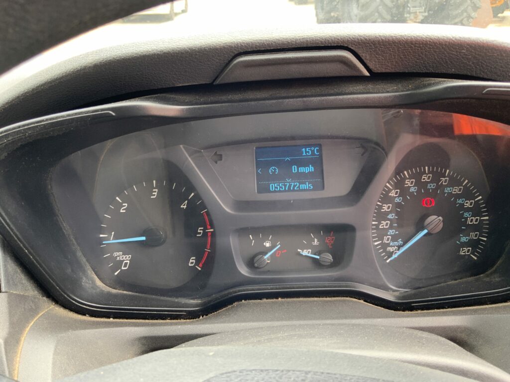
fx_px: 427
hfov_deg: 61.7
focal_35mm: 29
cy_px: 191
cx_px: 255
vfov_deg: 48.2
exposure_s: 1/112
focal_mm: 3
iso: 64
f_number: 1.8
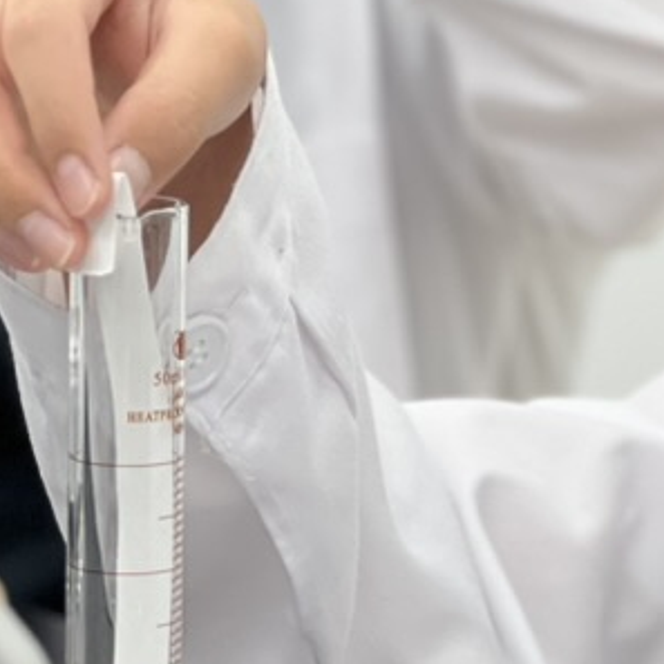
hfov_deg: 7.4
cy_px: 326
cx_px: 604
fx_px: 5100
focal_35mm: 235
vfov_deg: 7.4
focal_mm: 9
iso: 160
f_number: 2.8
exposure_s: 1/120
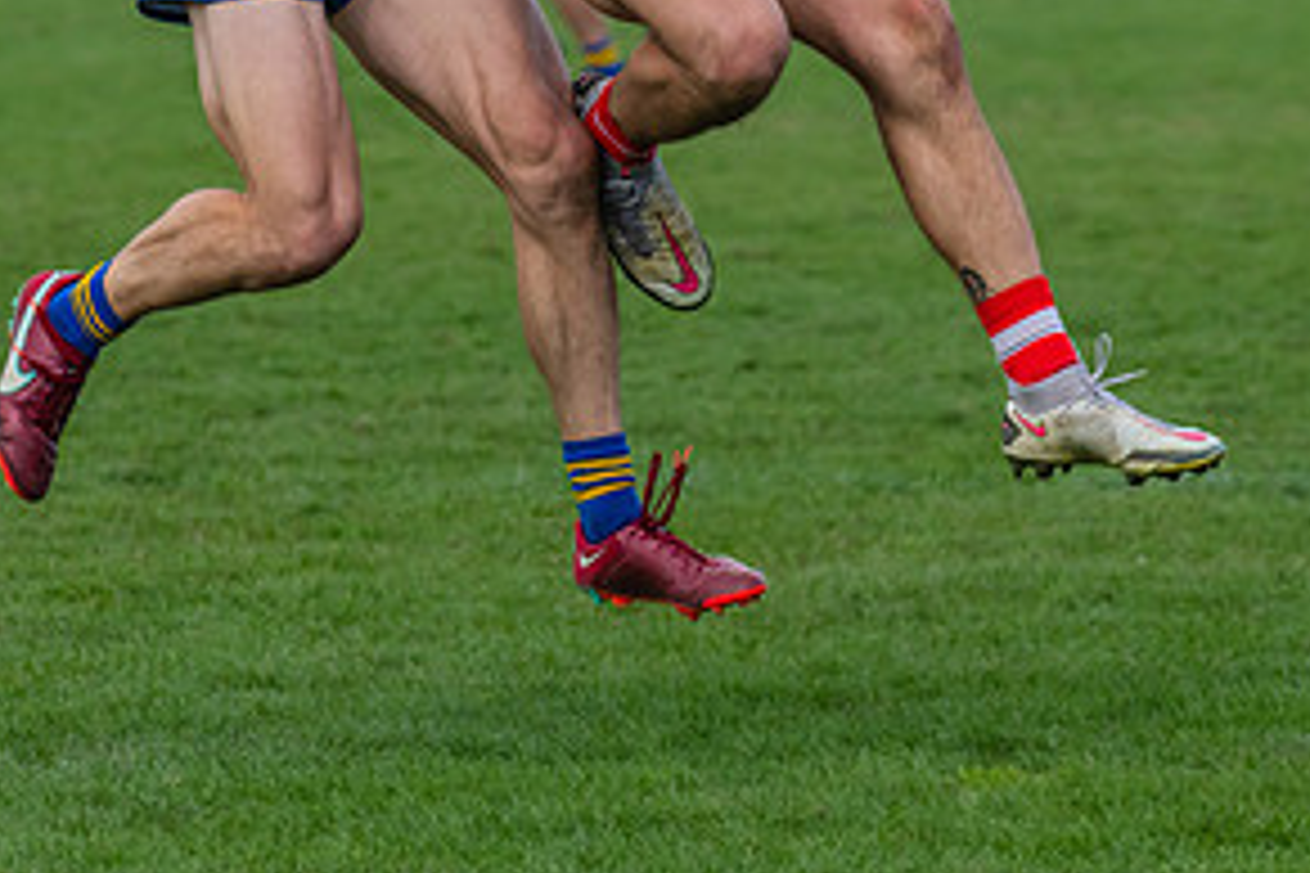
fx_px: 12953
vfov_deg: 3.9
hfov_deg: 5.8
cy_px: 42
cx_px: 616
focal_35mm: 356
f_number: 6.3
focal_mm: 170
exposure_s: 1/1600
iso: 800
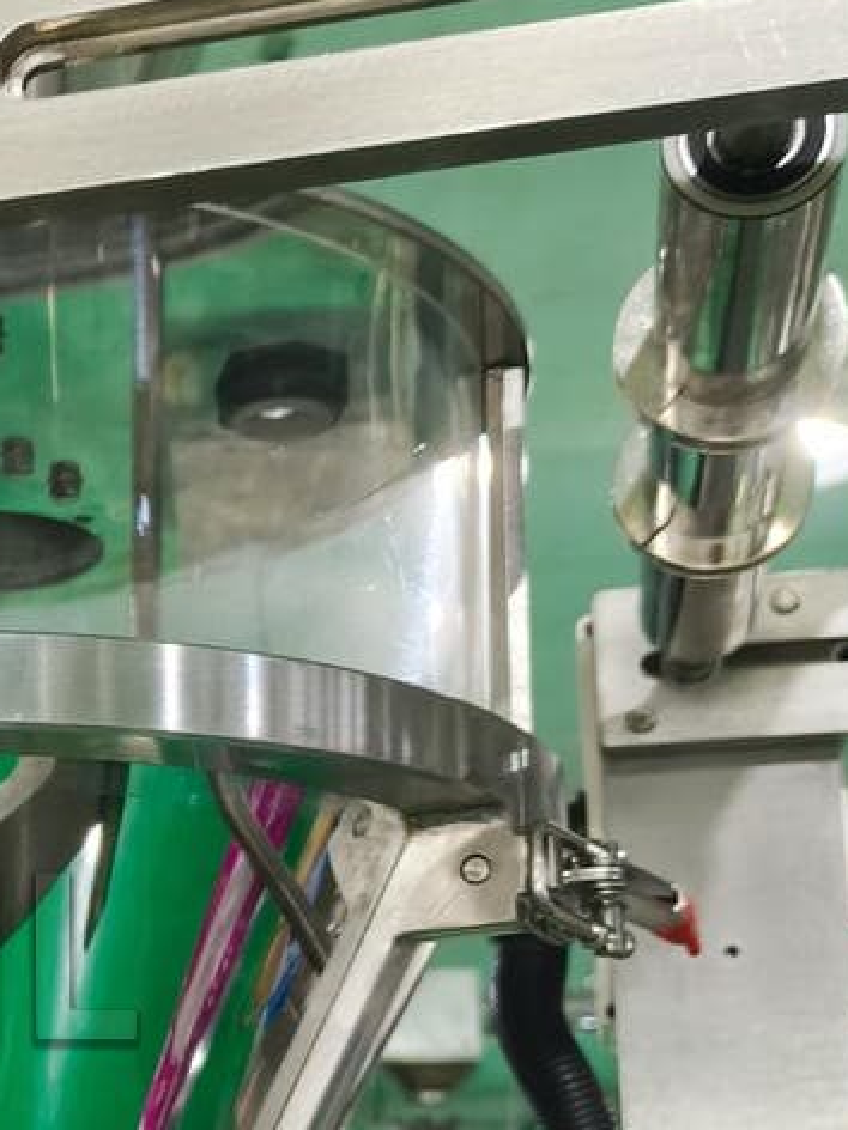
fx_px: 2548
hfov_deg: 17.4
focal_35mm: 78
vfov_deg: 24.5
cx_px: -326
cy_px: 958
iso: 800
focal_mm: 5.56
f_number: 1.88
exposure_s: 1/33.3
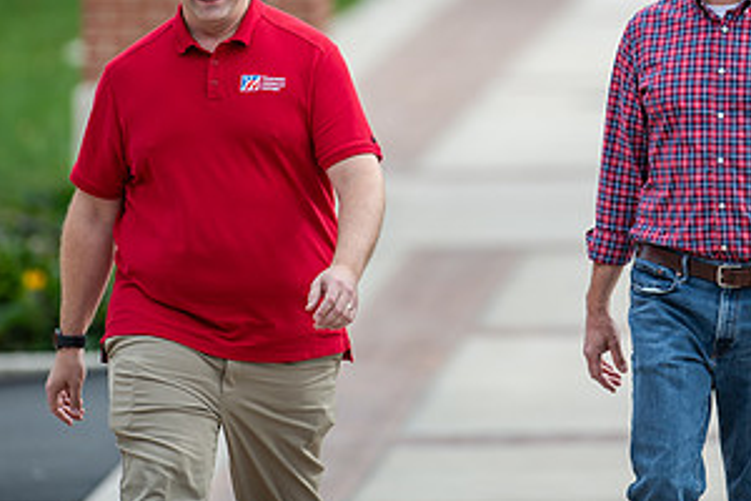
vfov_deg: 2.4
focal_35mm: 580
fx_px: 12098
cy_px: 21
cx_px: 621
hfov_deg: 3.6
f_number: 3.2
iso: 100
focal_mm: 300
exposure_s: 1/640
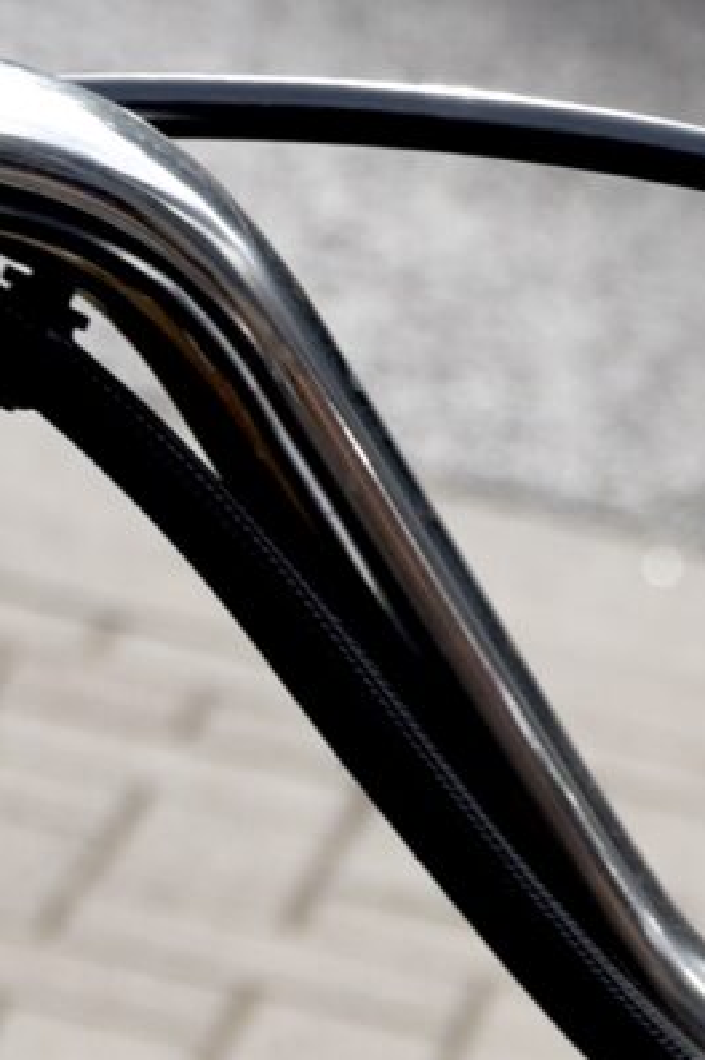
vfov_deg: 6.1
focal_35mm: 310
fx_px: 9121
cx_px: 1724
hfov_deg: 4.3
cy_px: 3204
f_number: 6.3
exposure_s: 1/160
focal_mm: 48
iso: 100
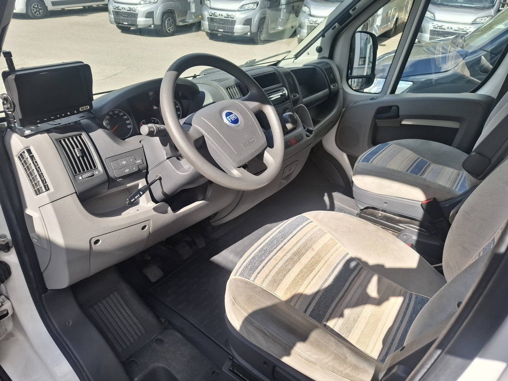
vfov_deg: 58.9
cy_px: 190
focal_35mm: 23
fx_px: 338
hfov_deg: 73.9
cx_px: 254
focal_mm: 5.54
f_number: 1.8
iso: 50
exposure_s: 1/536
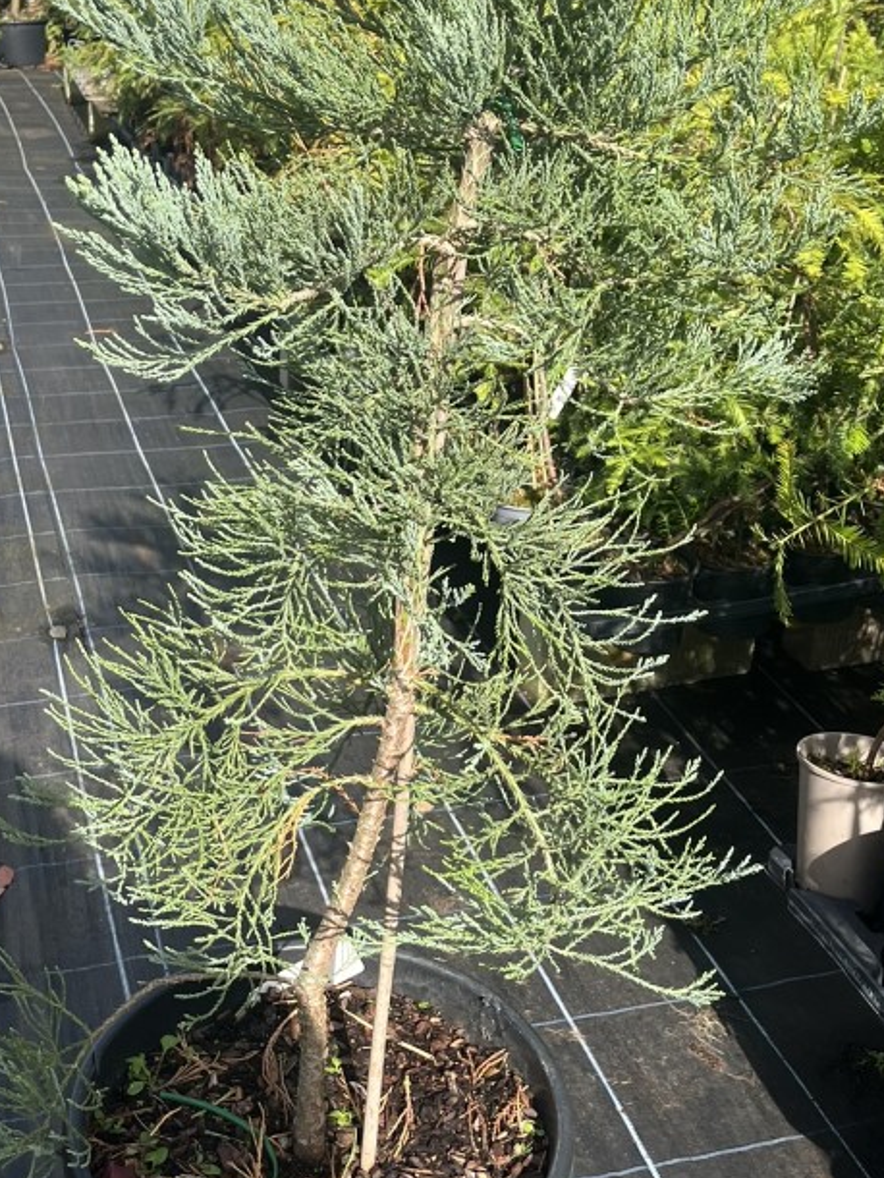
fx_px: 1565
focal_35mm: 46
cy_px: 388
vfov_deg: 40.7
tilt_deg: -16.5
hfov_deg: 31.5
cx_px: 448
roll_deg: -2.8
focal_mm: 5.1
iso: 50
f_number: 1.6
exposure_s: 1/2024
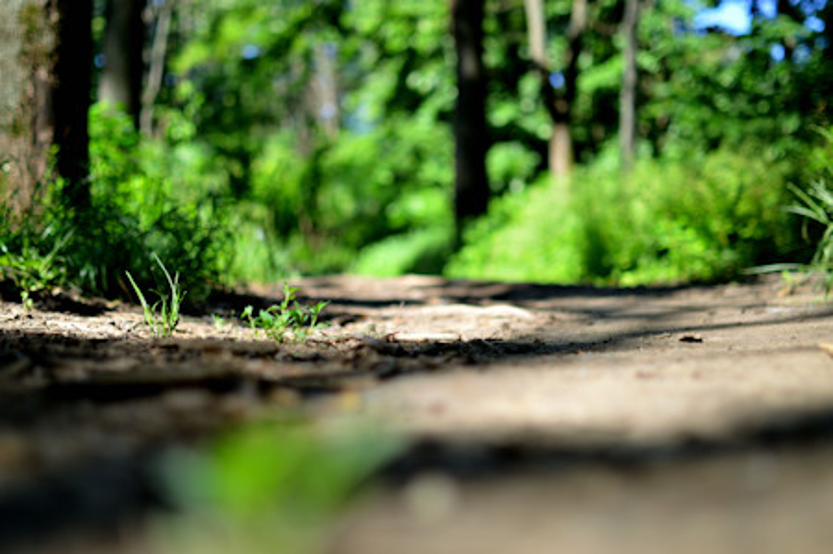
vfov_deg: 25.7
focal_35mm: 52
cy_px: 277
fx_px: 1213
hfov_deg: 37.9
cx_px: 416
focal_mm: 35
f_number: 1.8
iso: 100
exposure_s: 1/1000
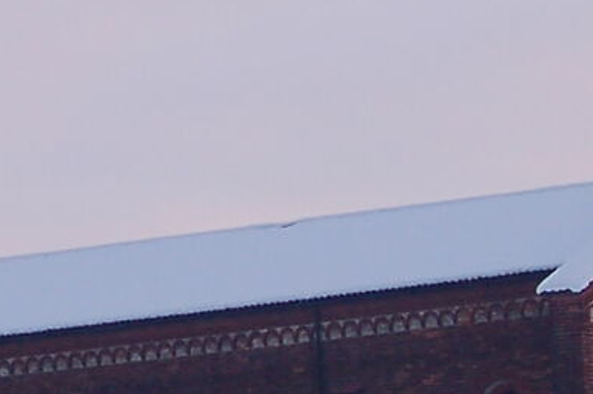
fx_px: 4921
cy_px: 112
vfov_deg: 4.6
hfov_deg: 6.8
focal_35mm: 299
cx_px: -377
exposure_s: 1/50
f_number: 8
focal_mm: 32
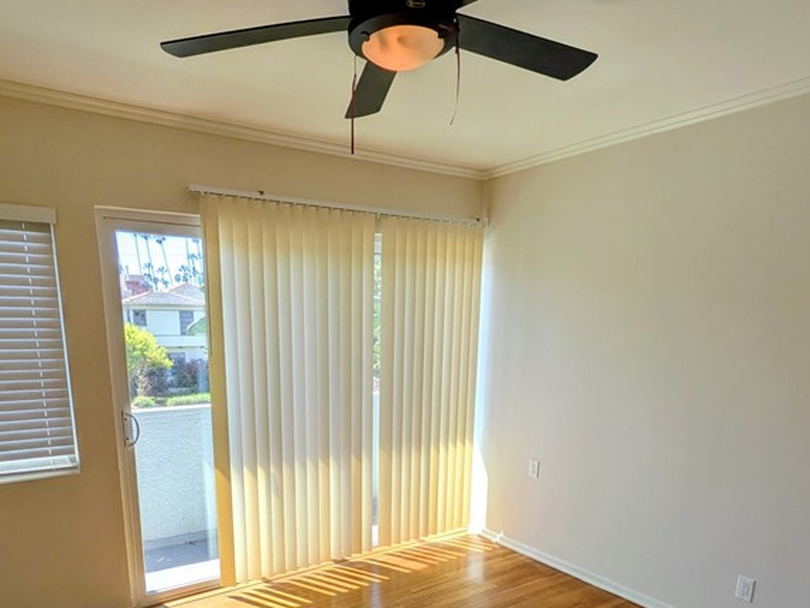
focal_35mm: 25
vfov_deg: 52.7
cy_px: 449
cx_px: 361
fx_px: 585
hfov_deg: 69.2
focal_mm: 1.85
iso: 51
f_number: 2.2
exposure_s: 1/393
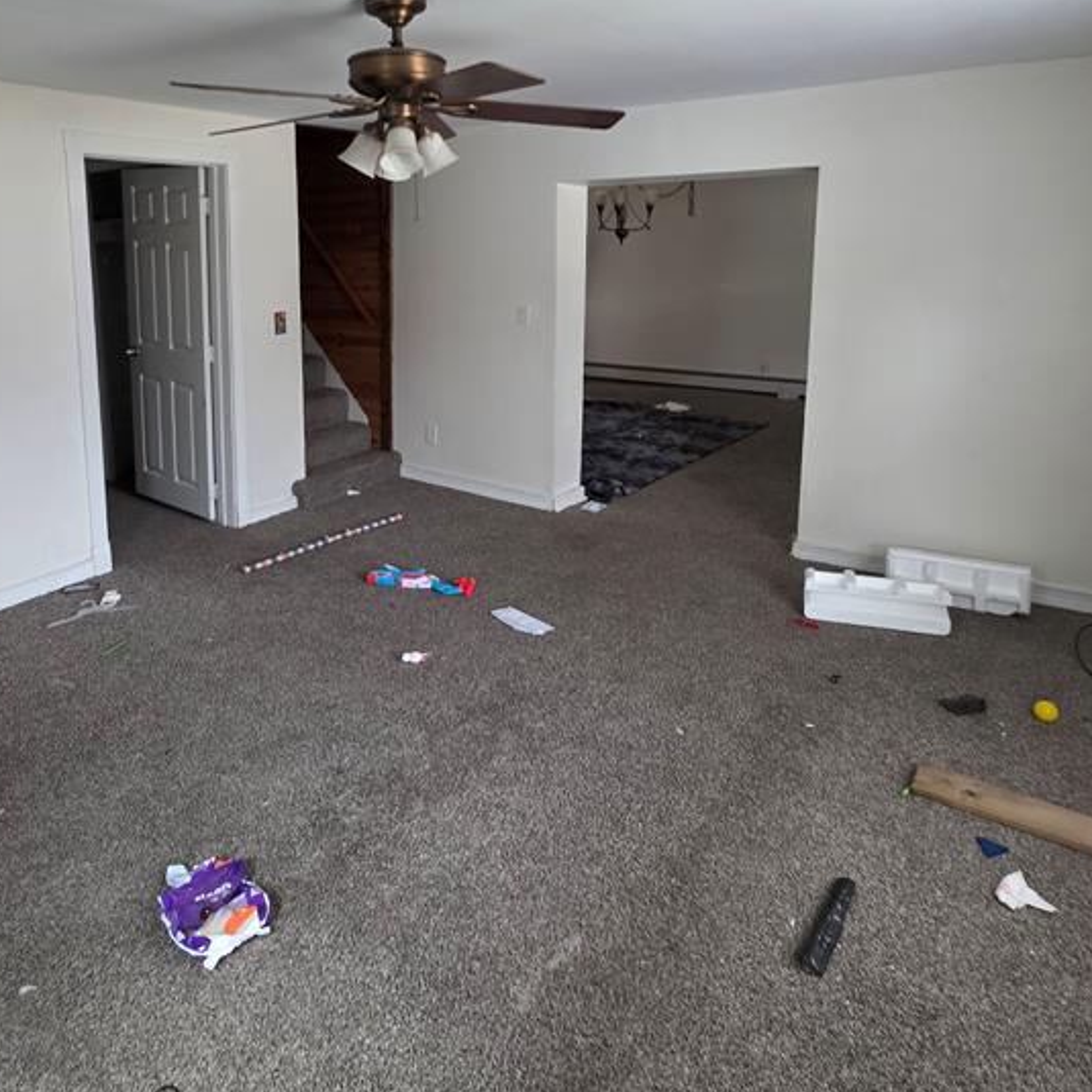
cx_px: 459
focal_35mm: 22
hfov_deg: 69.2
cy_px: 382
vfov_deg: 68.1
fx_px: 785
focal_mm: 2.2
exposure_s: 1/60
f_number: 1.9
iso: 200
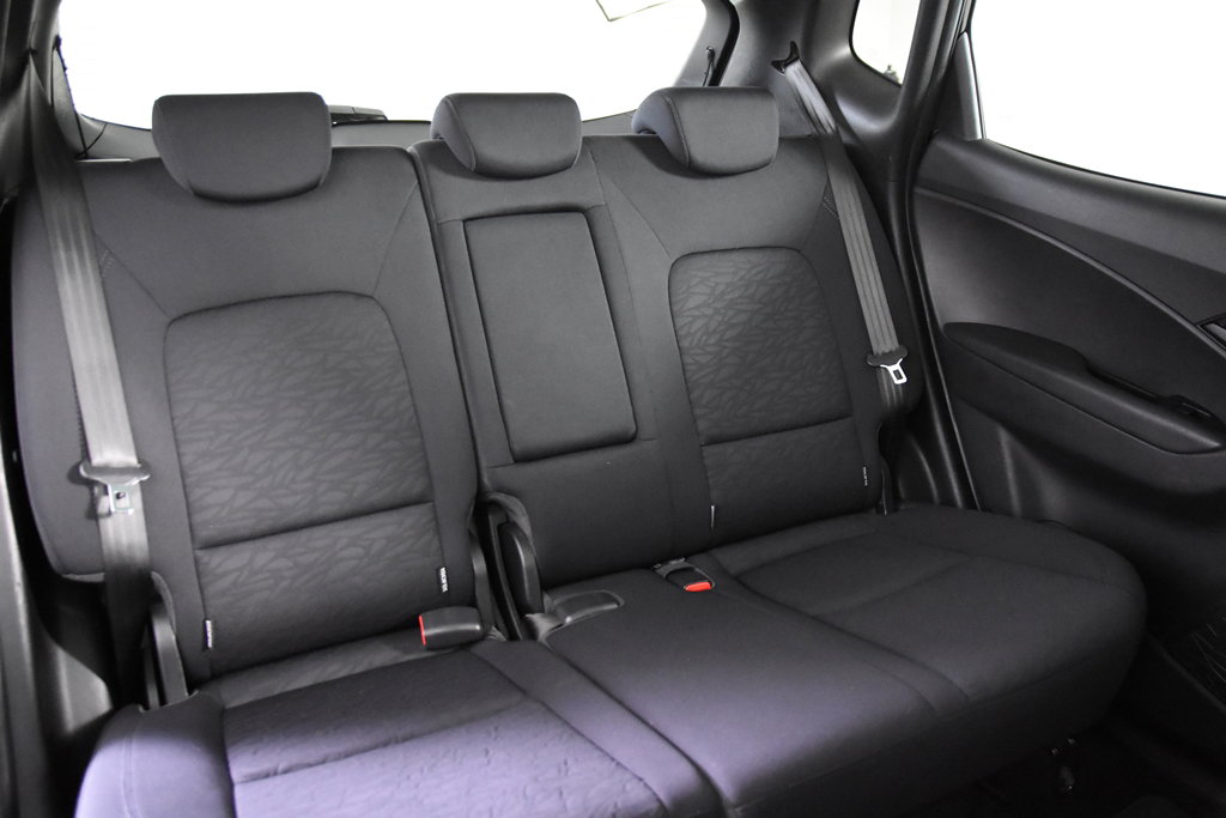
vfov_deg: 43.6
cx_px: 613
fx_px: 1022
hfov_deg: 61.9
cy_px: 409
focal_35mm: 30
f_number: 2.8
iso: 6400
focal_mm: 20
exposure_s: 1/30
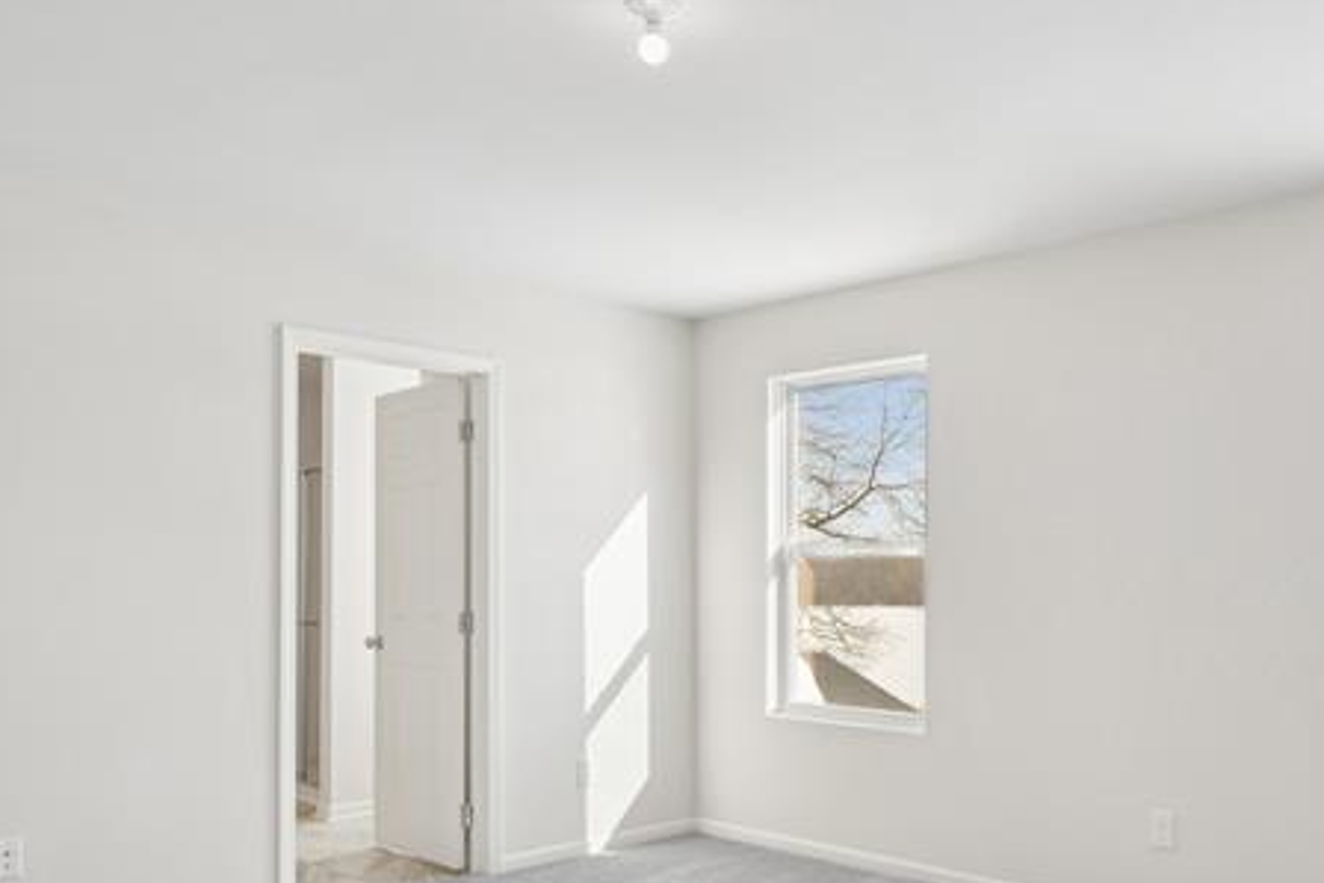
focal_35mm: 32
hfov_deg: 57.9
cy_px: 574
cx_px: 836
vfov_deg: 40.7
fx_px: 1177
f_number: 9
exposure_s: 1/6
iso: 64
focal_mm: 14
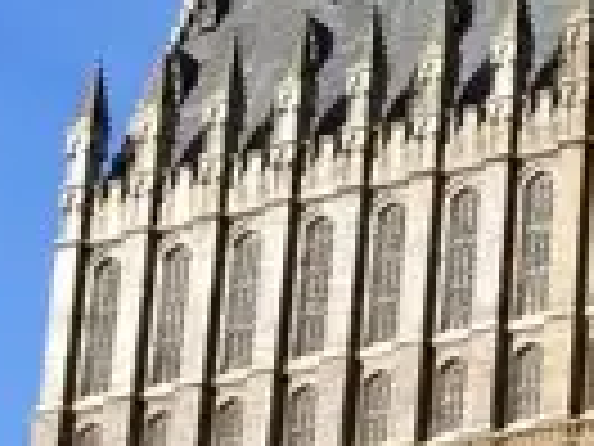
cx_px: 1462
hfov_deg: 8.2
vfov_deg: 6.7
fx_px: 3775
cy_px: 347
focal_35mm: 220
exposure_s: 1/1199
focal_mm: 4.15
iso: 32
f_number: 2.2
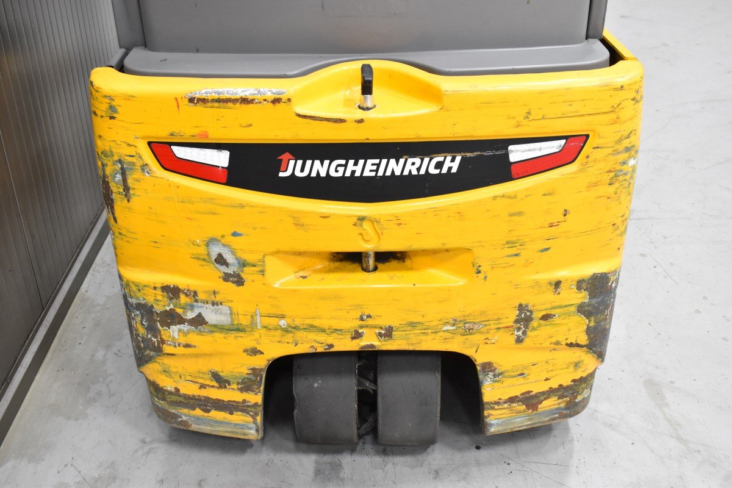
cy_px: 244
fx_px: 793
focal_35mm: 39
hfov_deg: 49.6
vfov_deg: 34.2
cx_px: 366
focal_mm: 26
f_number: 5
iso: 1600
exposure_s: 1/30
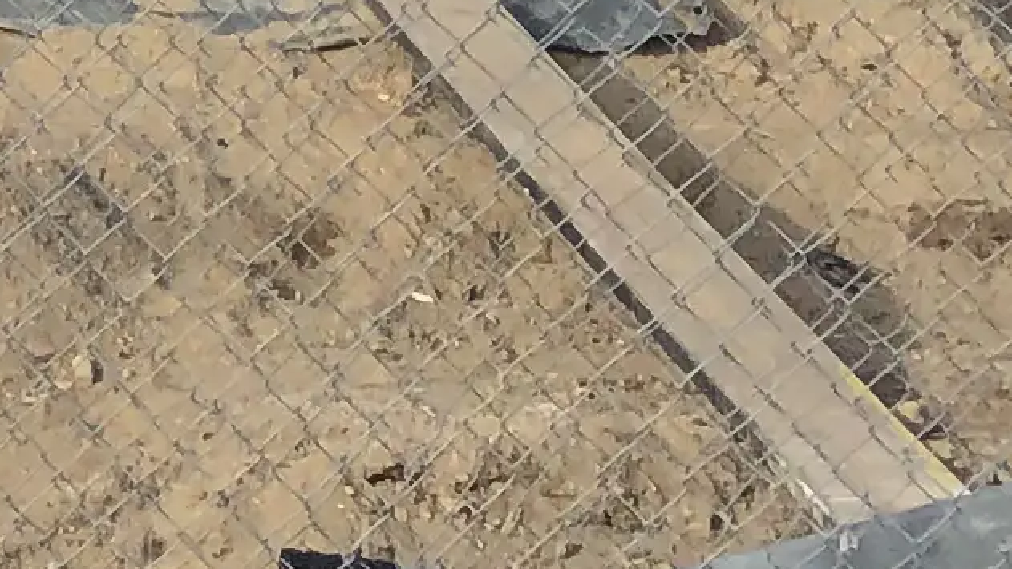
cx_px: -1835
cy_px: -1364
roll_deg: +0.4
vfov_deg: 5.7
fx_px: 5233
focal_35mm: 195
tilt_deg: +10.3
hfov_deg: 9.2
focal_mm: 4
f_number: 1.8
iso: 20
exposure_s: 1/1066
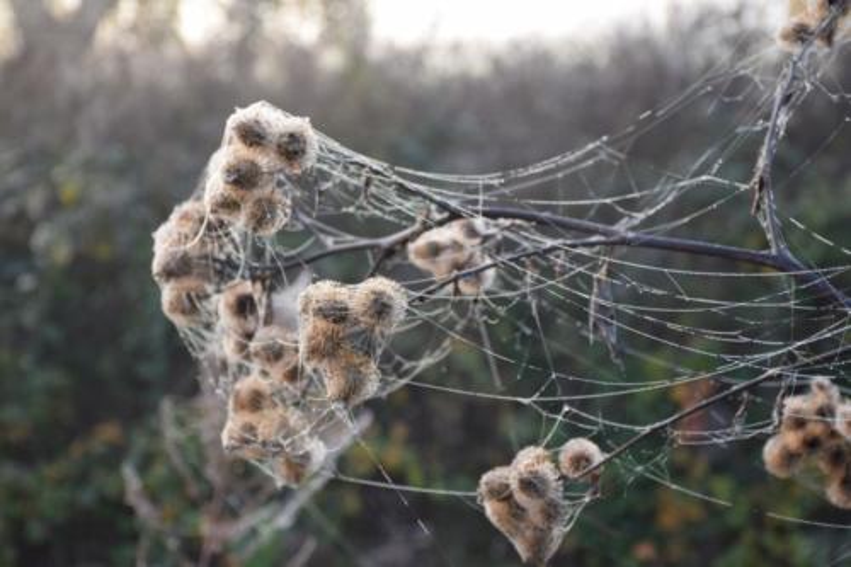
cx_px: 426
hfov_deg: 28.1
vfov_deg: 18.9
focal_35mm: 72
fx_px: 1701
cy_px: 284
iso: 400
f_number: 5.6
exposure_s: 1/125
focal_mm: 48
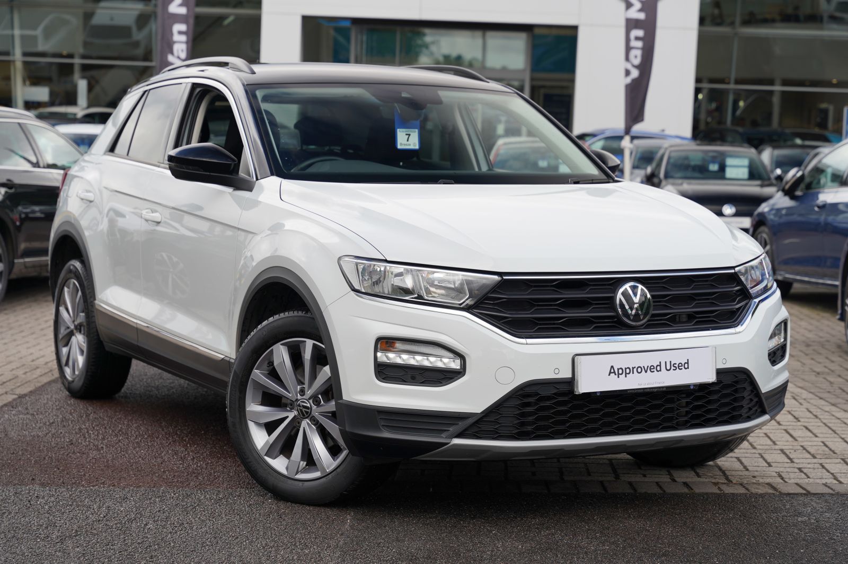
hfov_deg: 28.9
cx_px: 424
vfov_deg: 19.4
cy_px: 282
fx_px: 1647
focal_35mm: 70
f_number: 4.5
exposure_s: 1/200
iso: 100
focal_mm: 70
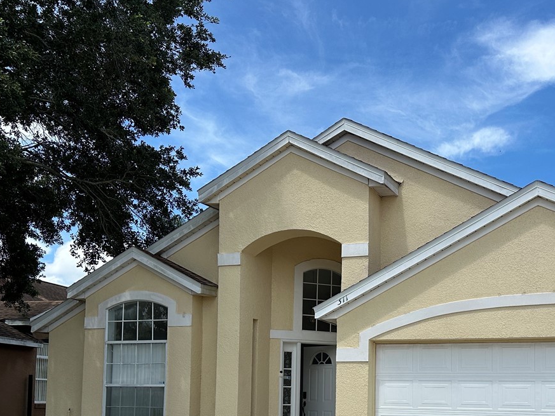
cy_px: 359
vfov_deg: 31.6
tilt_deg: +4.7
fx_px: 706
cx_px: 357
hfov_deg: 42.5
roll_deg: -0.3
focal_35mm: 44
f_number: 1.78
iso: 80
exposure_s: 1/5263
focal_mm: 6.86
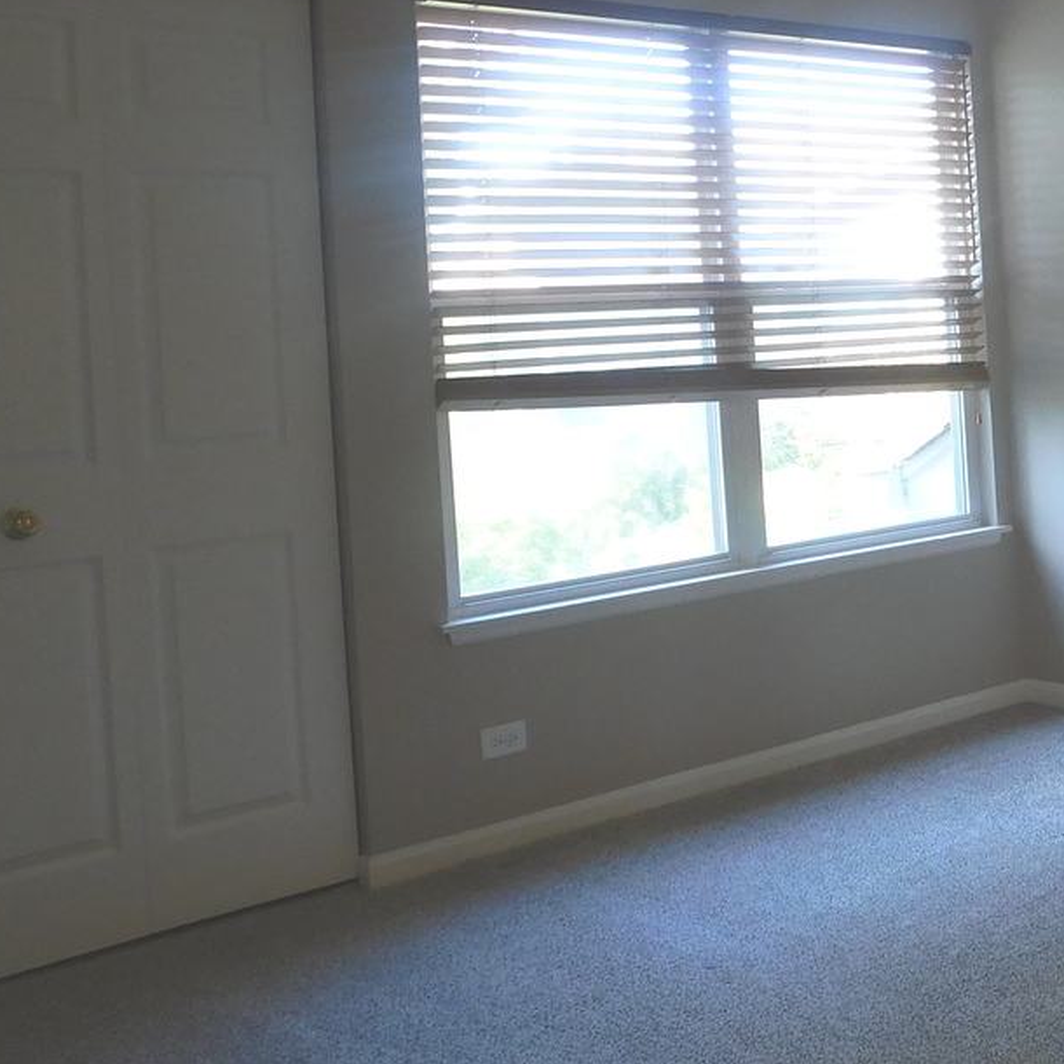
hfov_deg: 33.5
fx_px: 1669
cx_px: 954
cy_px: 307
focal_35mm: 48
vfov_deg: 34.8
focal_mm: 4
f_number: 3
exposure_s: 1/30
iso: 125
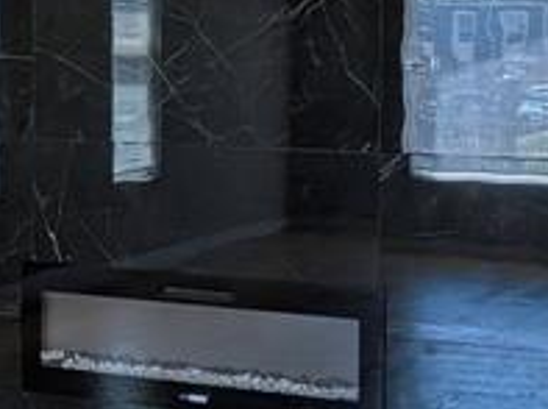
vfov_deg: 11.8
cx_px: -364
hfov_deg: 14.3
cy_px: 103
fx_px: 1975
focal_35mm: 125
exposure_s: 1/120
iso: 33
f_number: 1.7
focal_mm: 4.53
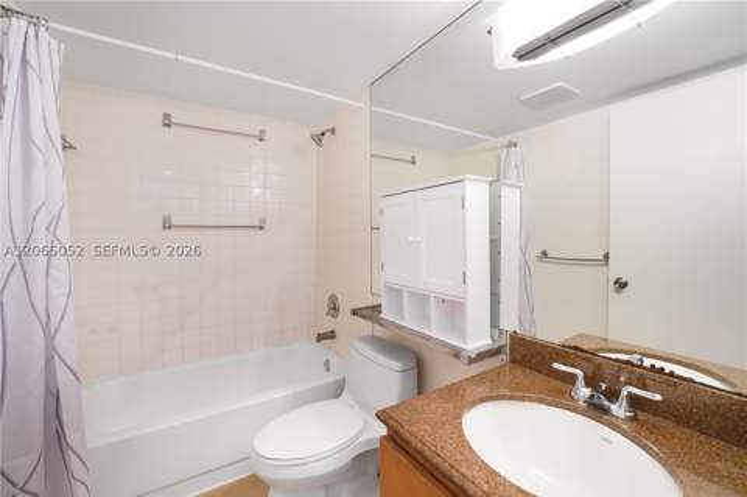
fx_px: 290
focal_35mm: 14
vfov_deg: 81.1
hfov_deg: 104.3
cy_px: 248
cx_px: 374
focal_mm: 14
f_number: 9
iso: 1000
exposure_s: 1/30
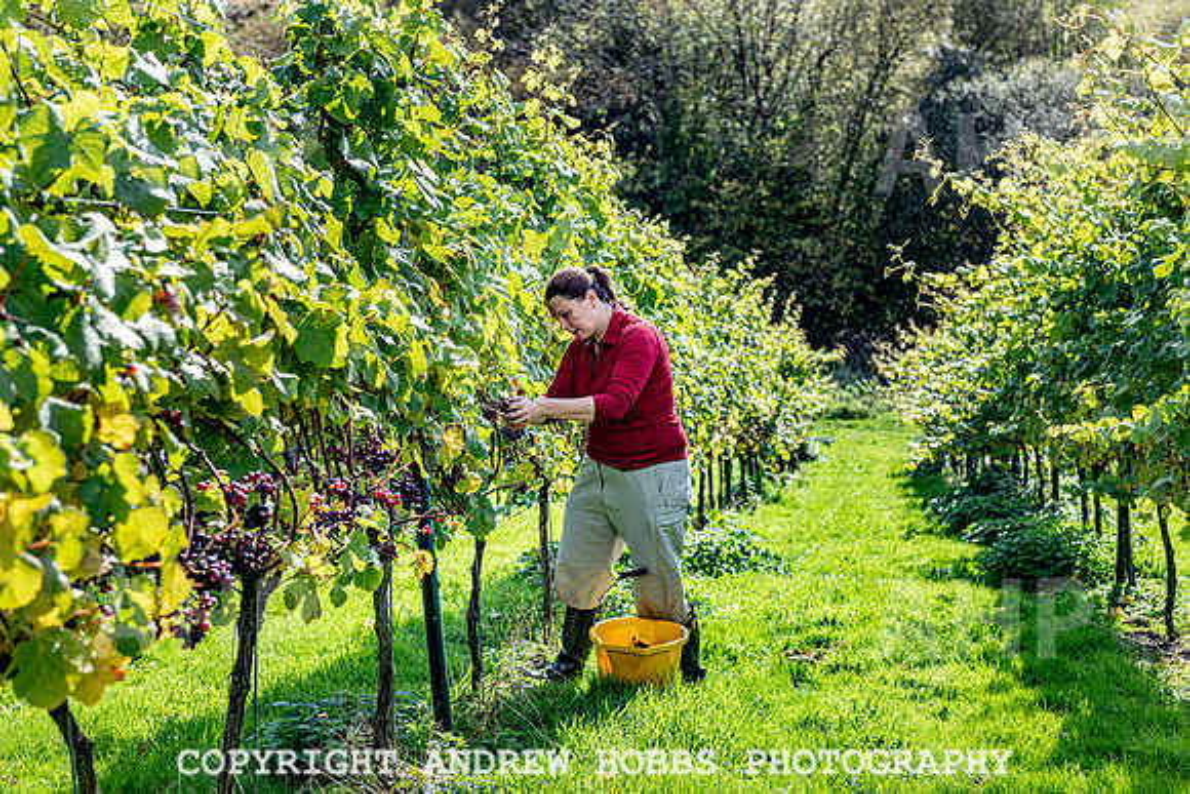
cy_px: 397
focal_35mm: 70
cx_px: 595
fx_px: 2314
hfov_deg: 28.8
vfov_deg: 19.5
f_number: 5.6
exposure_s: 1/640
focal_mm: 70
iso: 180
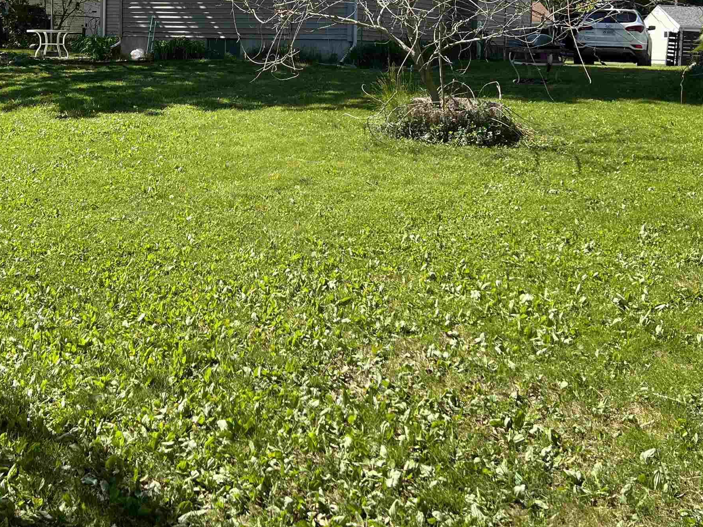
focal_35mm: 45
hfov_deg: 41.7
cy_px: 72
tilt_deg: -1.5
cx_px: 255
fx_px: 914
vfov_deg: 31.0
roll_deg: -1.3
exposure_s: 1/1808
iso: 50
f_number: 1.5
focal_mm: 5.7
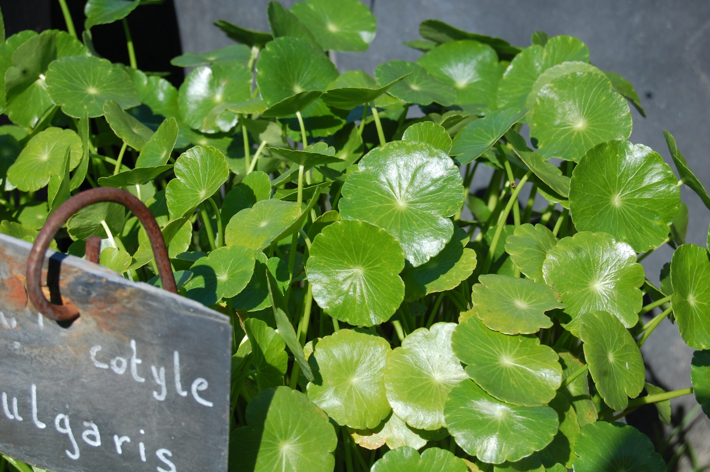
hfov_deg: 24.6
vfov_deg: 16.5
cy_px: 236
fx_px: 1626
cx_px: 355
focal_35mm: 82
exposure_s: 1/320
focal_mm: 55
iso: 200
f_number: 9
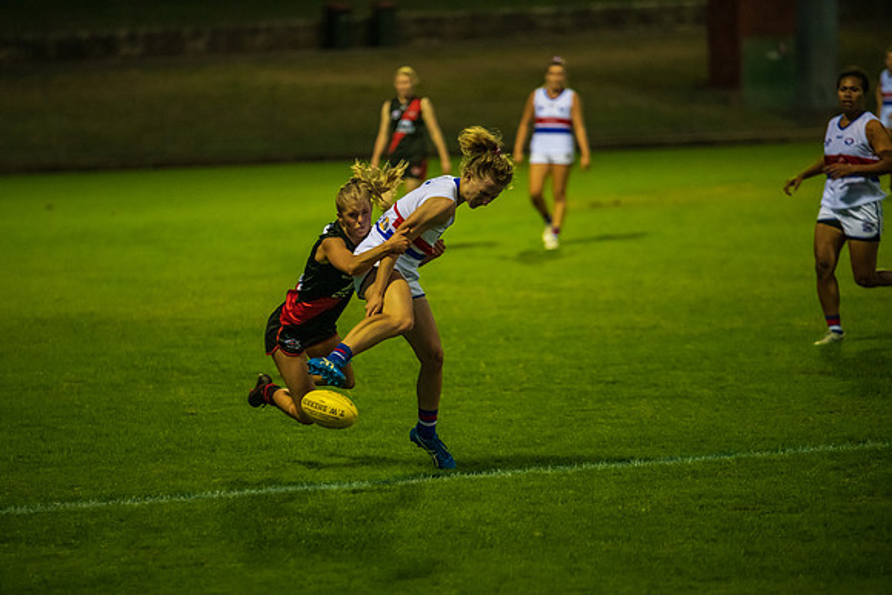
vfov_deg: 6.1
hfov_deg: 9.1
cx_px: 389
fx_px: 5589
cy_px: 335
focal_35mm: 226
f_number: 2.8
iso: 3200
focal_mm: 200
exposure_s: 1/1000
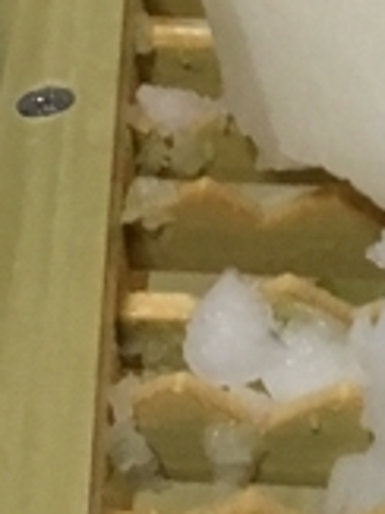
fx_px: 2702
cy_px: 240
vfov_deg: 10.9
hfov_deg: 8.0
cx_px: 568
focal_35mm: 182
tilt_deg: -60.8
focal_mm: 4.15
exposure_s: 1/30
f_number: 2.2
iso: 200
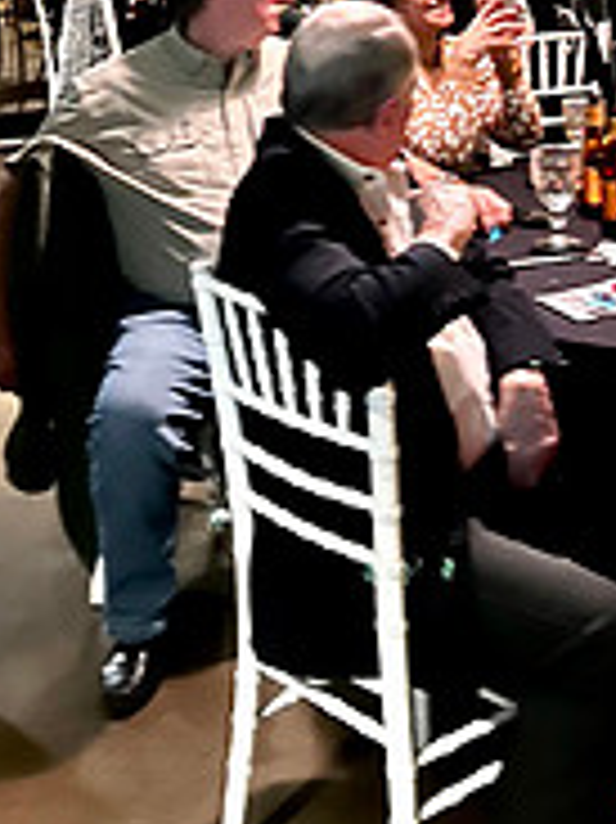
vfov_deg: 29.2
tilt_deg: -11.6
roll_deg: +3.3
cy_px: 99
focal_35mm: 64
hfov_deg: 22.9
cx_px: 312
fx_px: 1520
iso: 800
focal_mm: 5.7
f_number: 1.5
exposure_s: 1/17
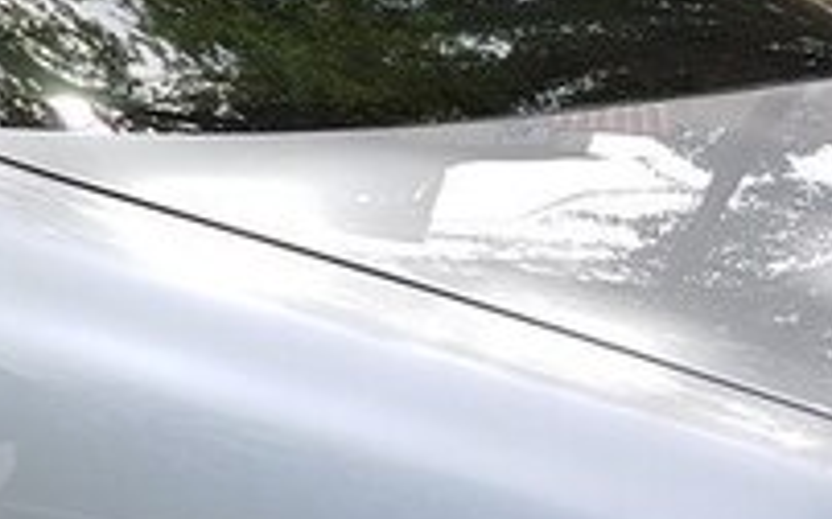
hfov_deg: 20.0
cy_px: 505
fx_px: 2040
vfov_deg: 14.3
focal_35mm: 90
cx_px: -404
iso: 40
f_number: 1.7
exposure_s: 1/626
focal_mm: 4.2
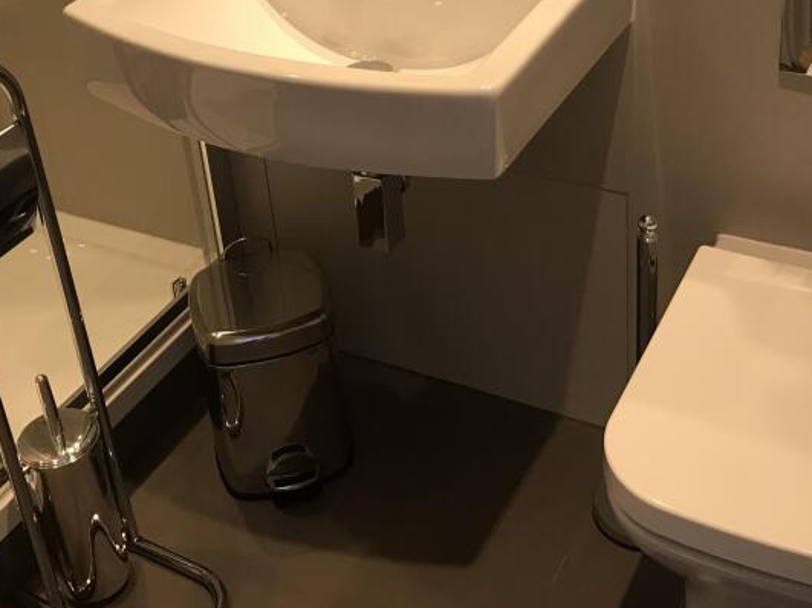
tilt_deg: -25.8
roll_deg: +5.7
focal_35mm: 54
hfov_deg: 35.5
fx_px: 1266
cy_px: 92
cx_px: 430
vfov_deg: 26.3
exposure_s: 1/20
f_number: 1.8
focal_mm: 3.99
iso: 32
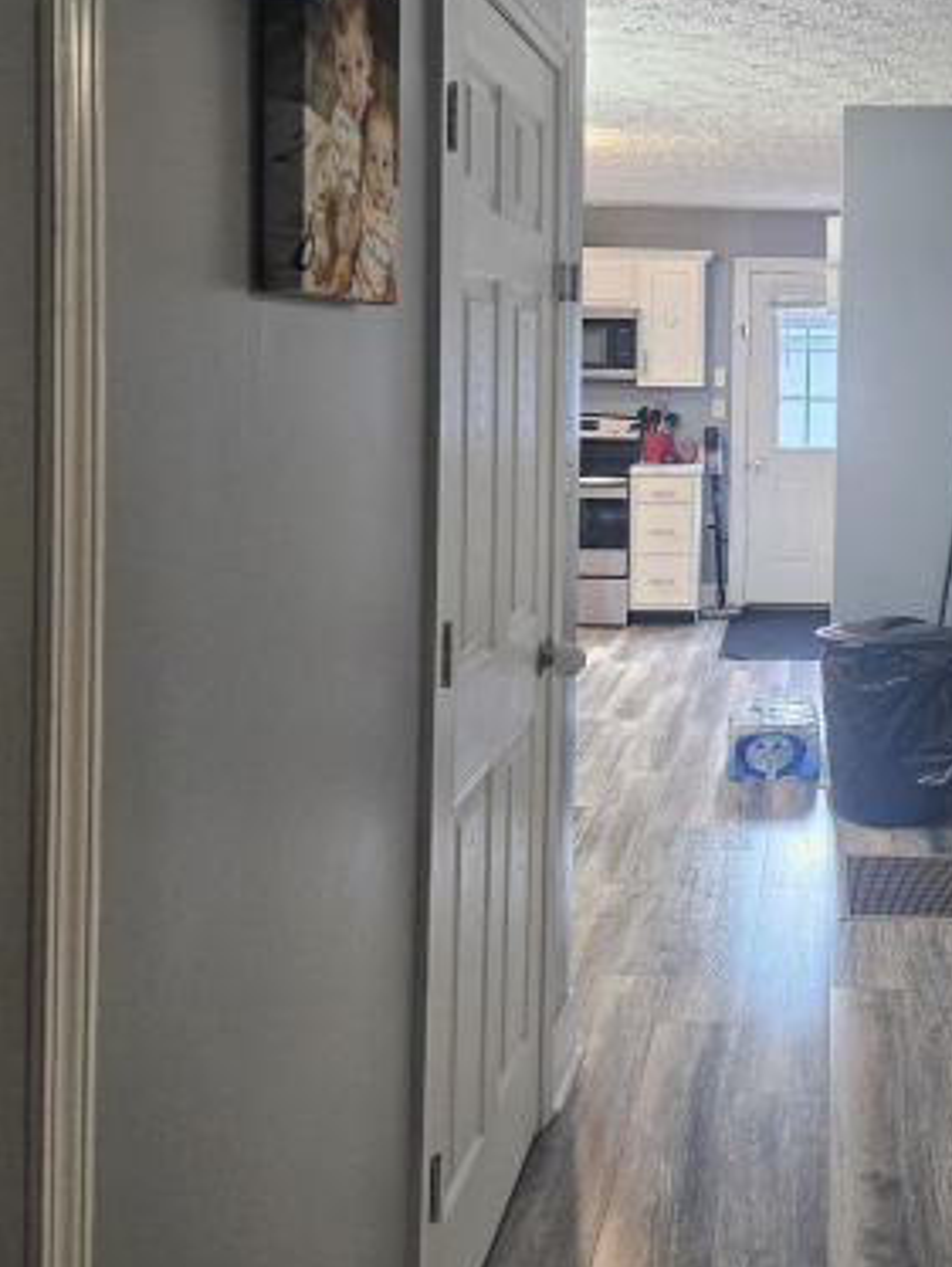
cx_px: 828
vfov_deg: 45.2
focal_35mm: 41
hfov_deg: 33.6
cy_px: 444
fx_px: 1502
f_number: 1.8
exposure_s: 1/120
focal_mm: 5.4
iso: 800
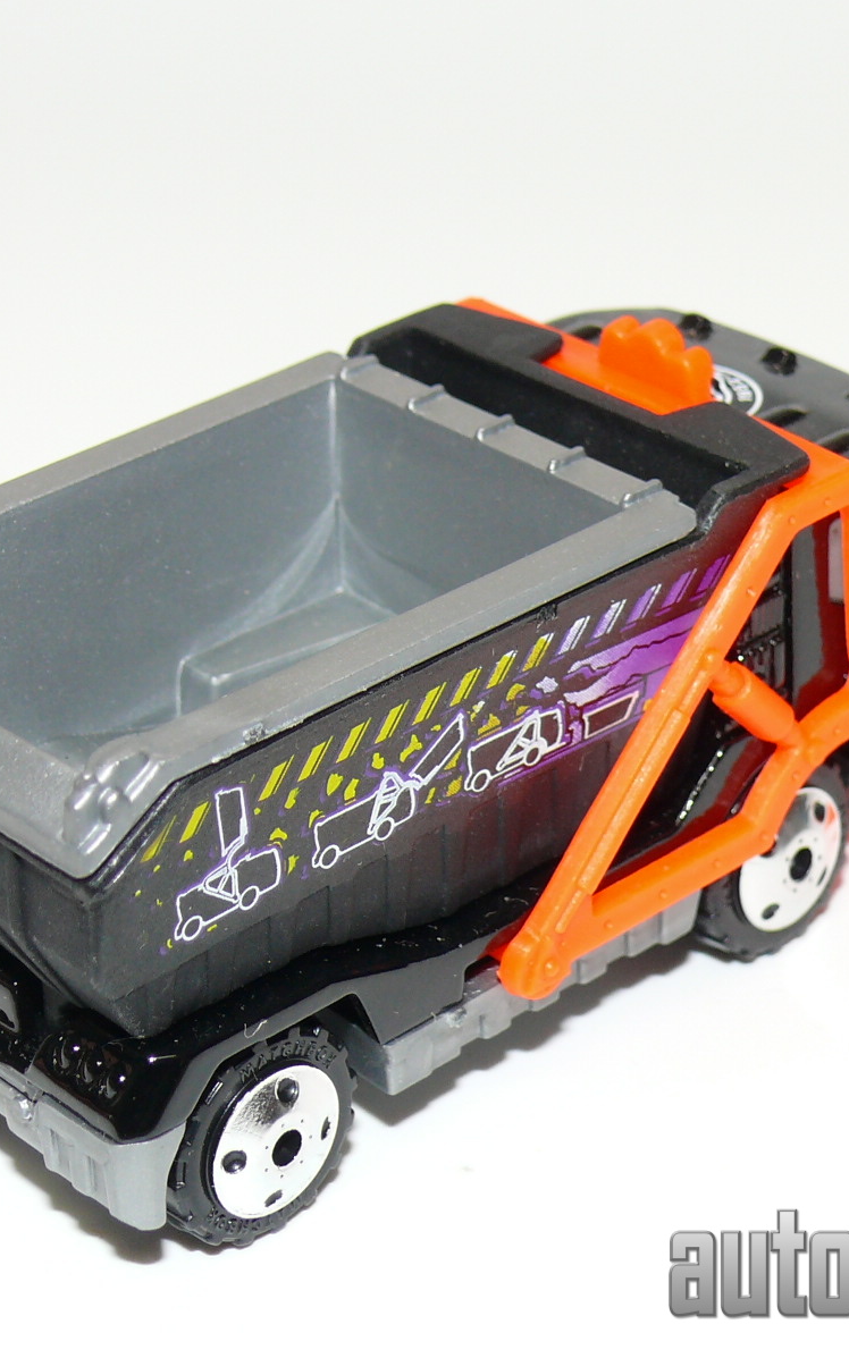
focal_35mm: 102
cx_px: 407
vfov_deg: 20.4
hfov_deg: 12.8
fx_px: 3777
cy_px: 680
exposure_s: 1/30
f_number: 4
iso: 100
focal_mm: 11.1
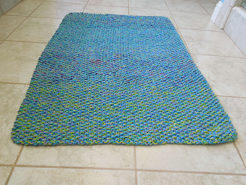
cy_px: 92
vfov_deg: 54.9
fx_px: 178
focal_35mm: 25
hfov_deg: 69.4
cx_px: 123
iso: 160
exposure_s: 1/30
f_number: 3.3
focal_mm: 4.5
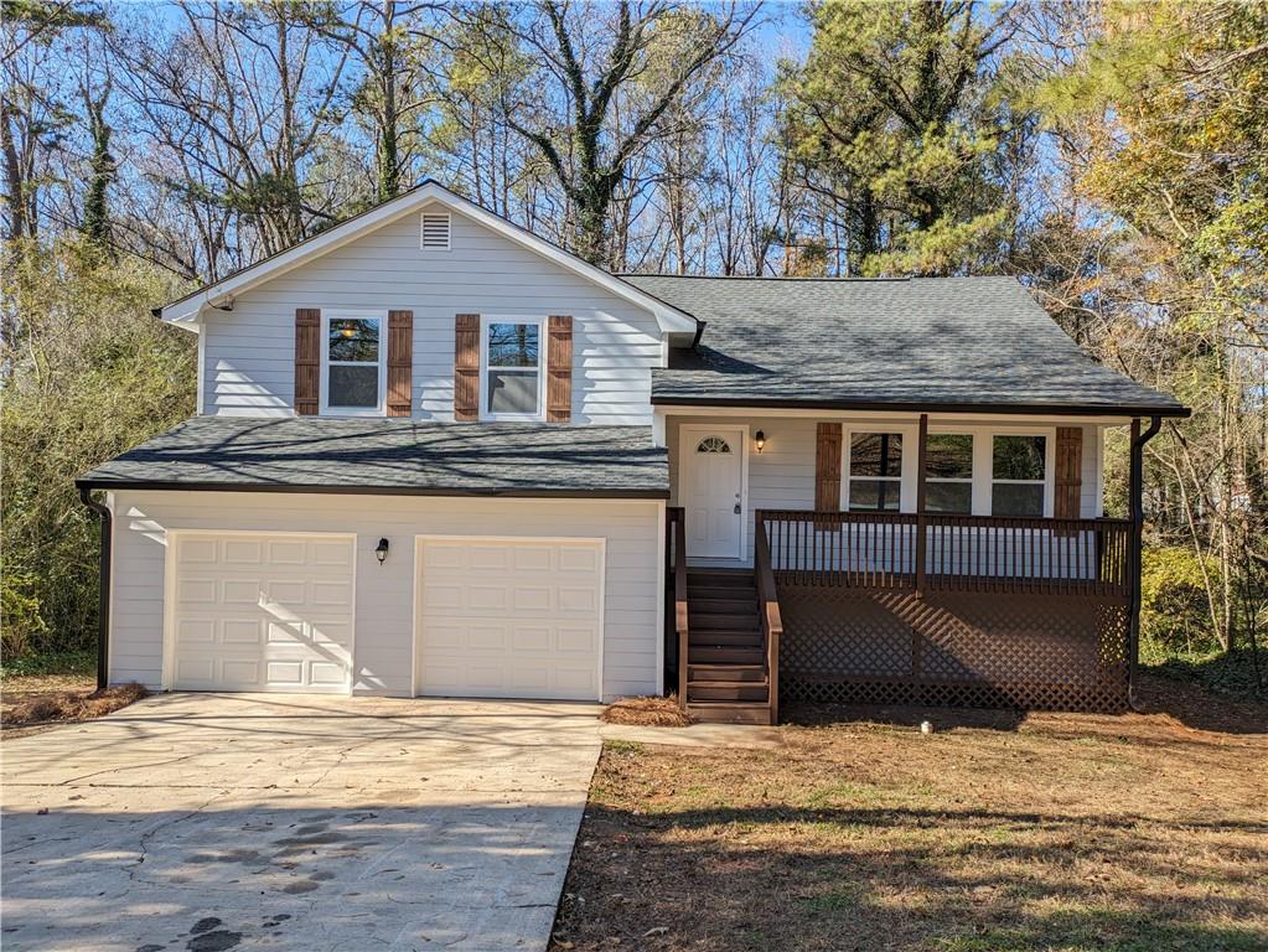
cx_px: 634
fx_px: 916
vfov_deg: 54.9
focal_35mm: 25
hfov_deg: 69.4
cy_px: 476
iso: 42
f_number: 1.89
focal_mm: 5.43
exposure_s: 1/899
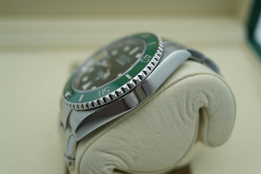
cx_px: 130
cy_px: 87
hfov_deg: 54.4
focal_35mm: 35
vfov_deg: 37.9
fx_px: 254
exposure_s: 1/250
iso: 400
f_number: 5
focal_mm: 35
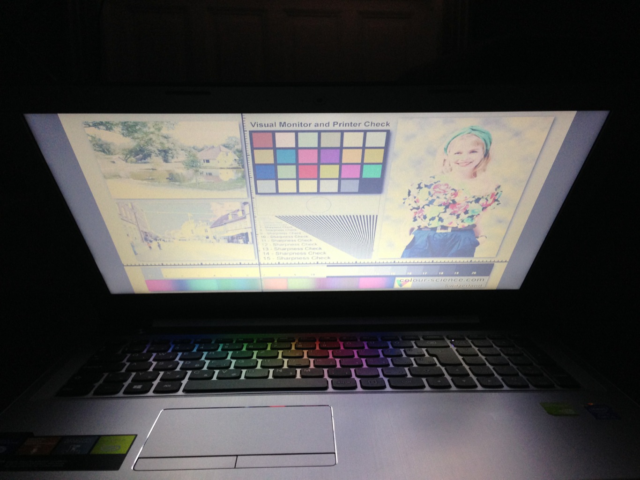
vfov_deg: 42.9
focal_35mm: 33
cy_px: 240
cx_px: 320
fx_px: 610
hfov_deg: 55.4
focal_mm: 4.12
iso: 160
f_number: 2.4
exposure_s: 1/20
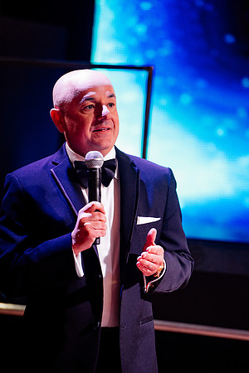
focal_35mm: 200
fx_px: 2075
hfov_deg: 6.9
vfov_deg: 10.3
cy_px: 186
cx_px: 124
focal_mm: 200
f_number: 4
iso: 2000
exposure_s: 1/200
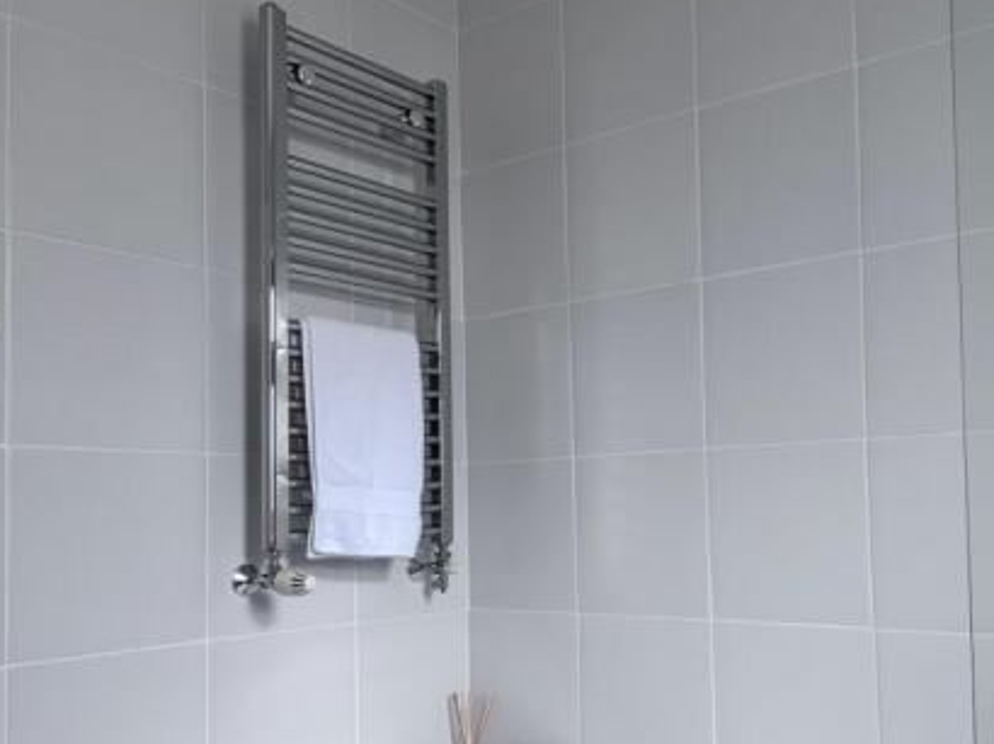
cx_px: 634
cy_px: 464
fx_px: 1062
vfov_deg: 38.4
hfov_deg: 49.6
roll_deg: +1.4
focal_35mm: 37
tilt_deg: +1.4
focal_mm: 5.96
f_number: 1.6
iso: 160
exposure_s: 1/60
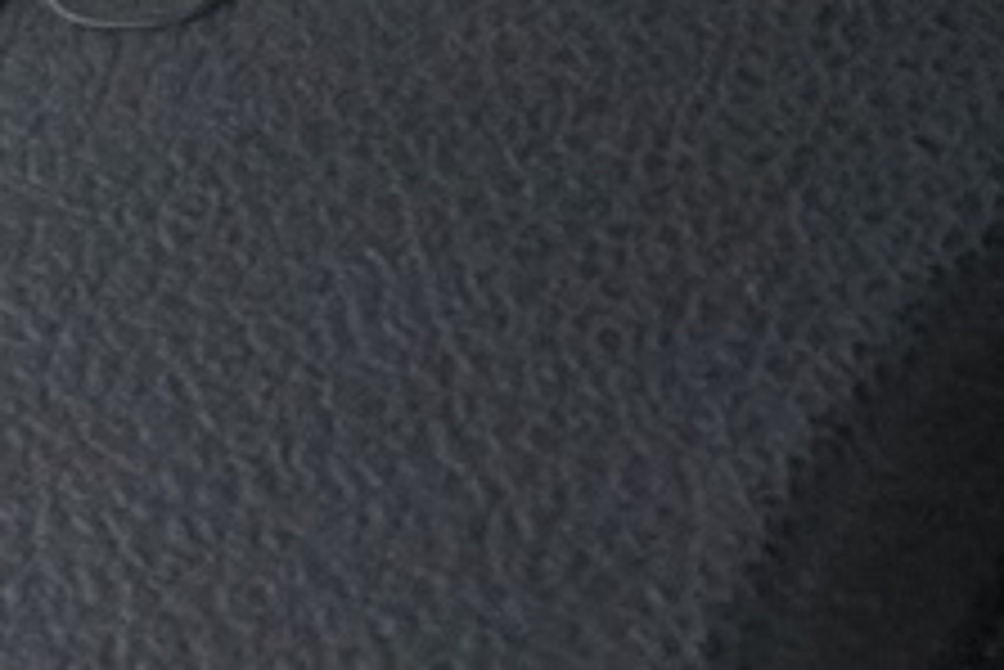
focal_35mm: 464
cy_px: 1016
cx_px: -1949
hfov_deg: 4.3
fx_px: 12948
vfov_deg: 3.0
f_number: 5.6
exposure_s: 1/60
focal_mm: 64
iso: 12800
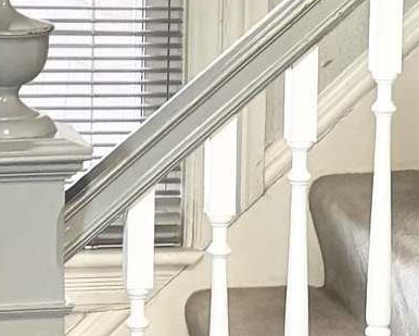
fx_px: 2506
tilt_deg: -7.9
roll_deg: -1.5
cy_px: 54
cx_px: 266
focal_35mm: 202
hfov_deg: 9.6
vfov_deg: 7.6
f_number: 1.6
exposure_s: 1/60
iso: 125
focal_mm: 5.96
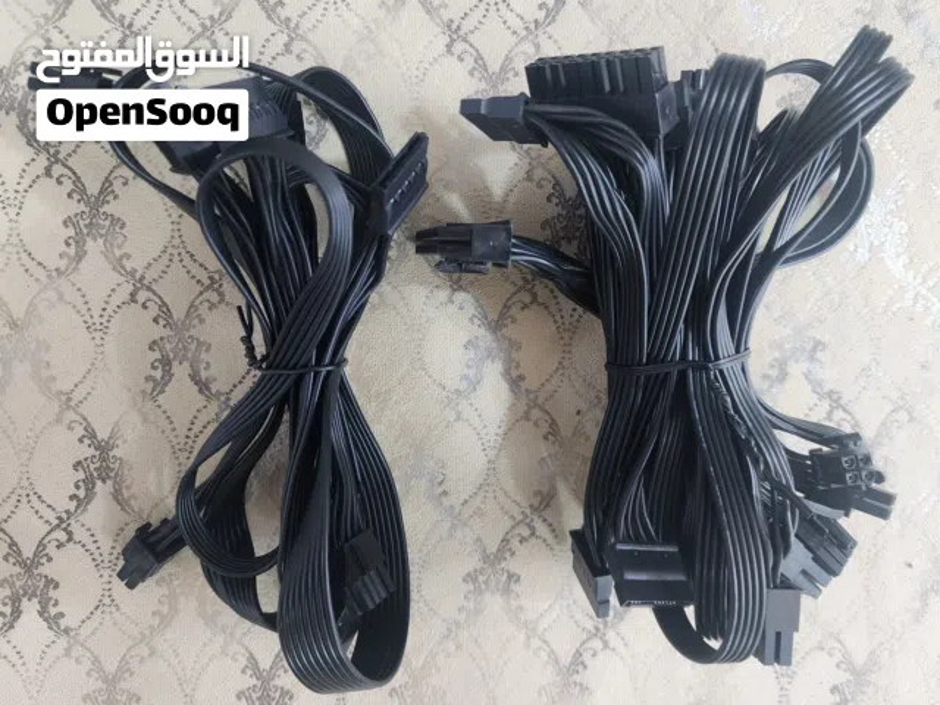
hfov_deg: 73.9
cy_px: 352
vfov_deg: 58.9
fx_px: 625
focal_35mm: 23
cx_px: 470
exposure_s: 1/101
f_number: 1.8
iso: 800
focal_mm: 6.4
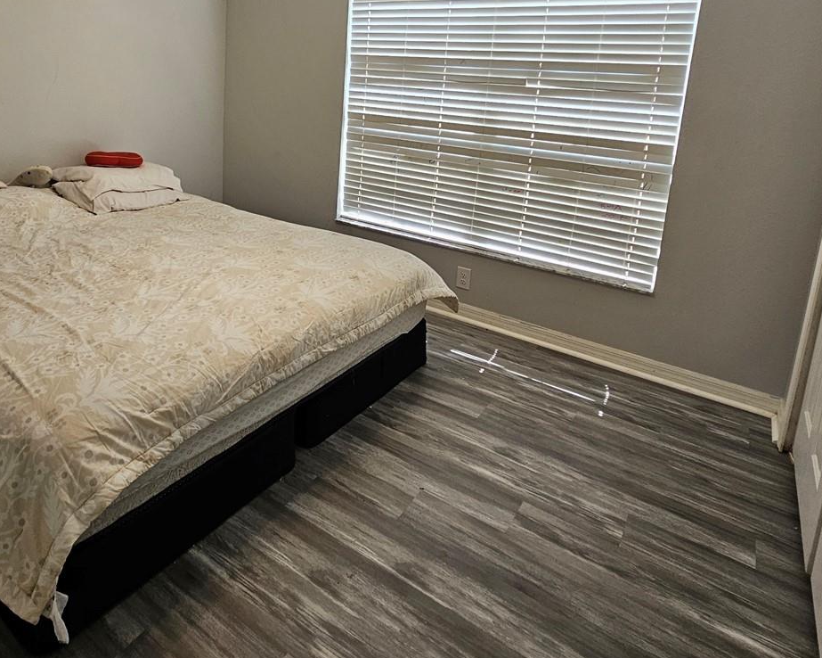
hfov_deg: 73.4
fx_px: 535
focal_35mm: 22
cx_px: 294
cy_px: 171
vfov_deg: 60.0
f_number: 2.2
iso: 80
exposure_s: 1/60
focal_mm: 2.2
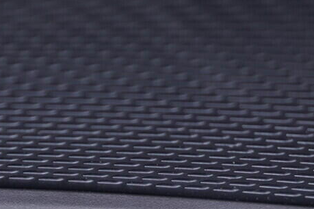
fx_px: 986
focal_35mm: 113
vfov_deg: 11.7
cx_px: 78
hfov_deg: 18.0
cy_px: 288
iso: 400
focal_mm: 24
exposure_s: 1/40
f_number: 2.8
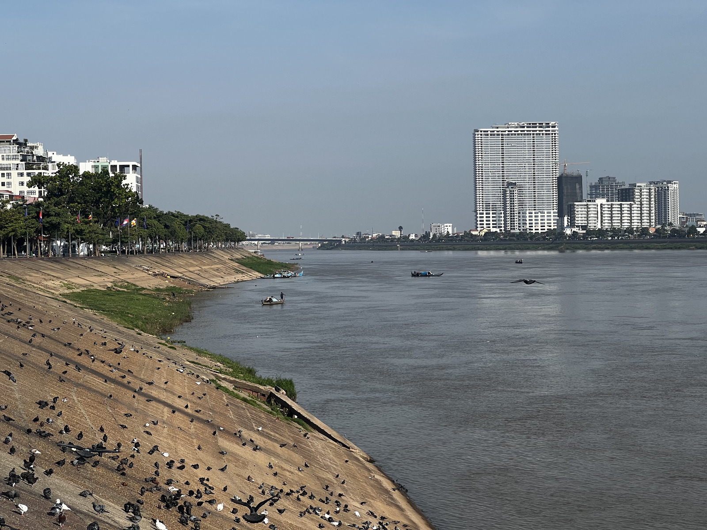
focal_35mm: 77
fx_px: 1573
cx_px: 354
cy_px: 265
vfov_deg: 19.1
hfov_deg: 25.3
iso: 32
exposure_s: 1/1054
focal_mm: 9
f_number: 2.8
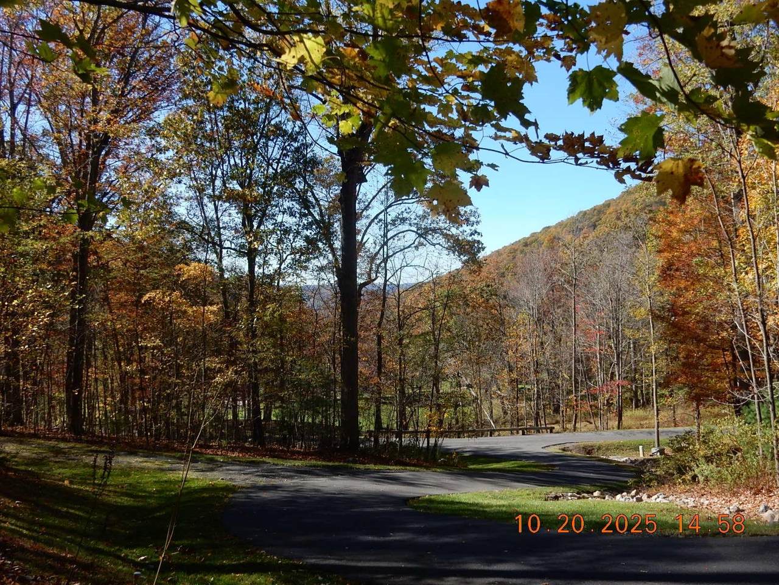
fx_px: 810
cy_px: 292
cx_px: 390
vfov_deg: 39.7
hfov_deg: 51.4
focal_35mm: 36
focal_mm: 6.4
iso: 125
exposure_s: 1/500
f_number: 4
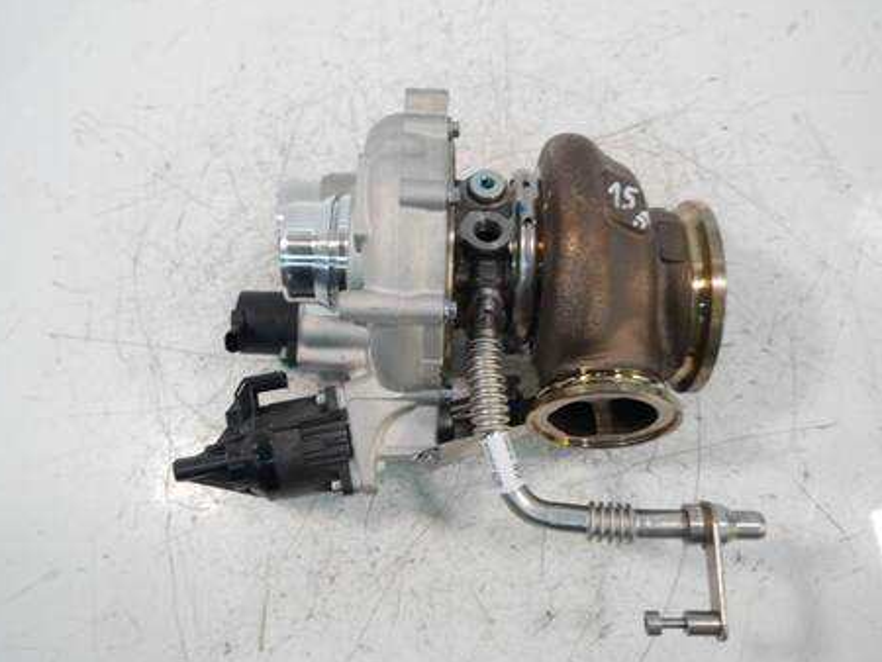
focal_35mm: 32
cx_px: 414
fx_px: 816
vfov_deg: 44.2
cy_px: 315
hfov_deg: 56.7
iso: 400
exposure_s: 1/60
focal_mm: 15
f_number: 3.5
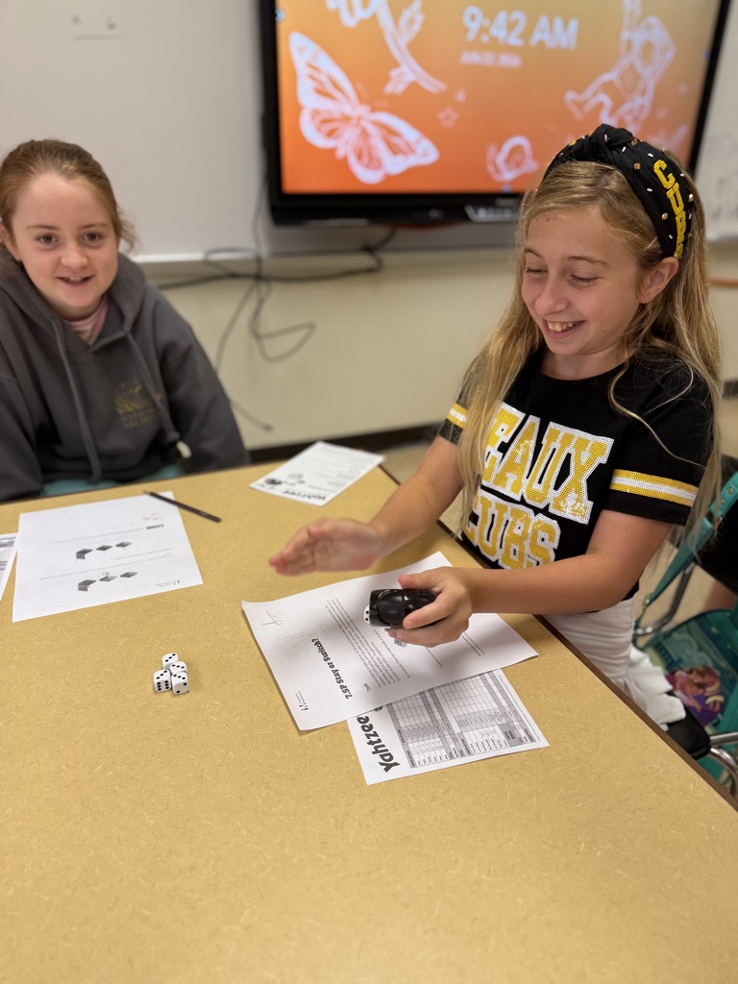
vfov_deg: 71.6
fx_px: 682
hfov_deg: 56.8
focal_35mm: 24
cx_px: 369
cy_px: 492
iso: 80
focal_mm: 6.76
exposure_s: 1/120
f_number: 1.78
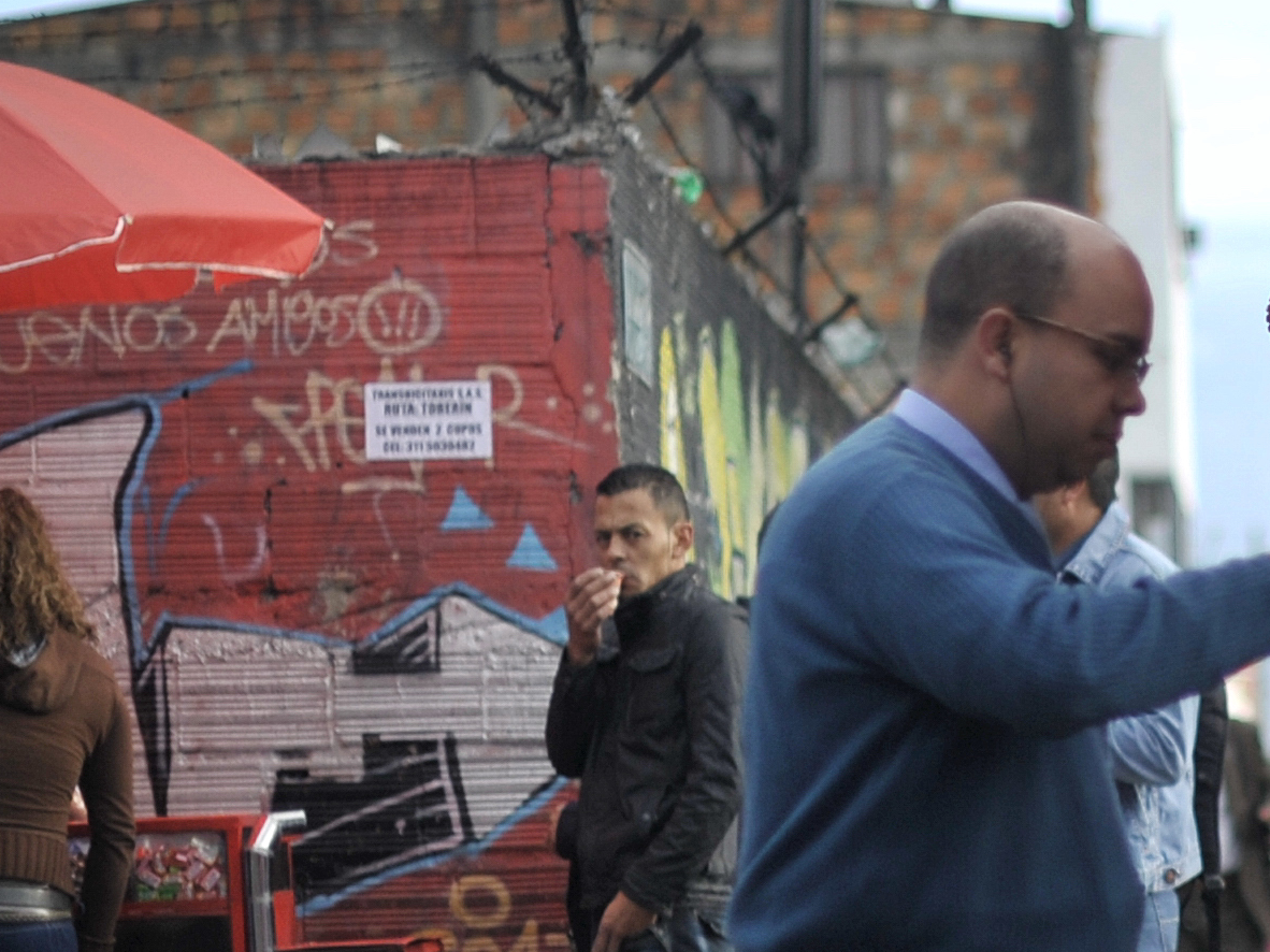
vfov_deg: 8.6
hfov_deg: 11.1
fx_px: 6346
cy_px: 674
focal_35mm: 173
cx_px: 1662
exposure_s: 1/6400
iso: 400
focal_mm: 50
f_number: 1.4
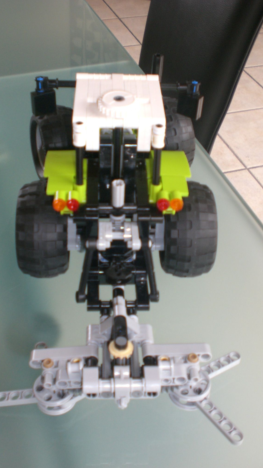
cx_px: 117
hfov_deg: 28.3
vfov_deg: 48.4
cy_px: 234
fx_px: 521
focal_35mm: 42
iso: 100
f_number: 3.1
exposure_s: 1/80
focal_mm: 6.3
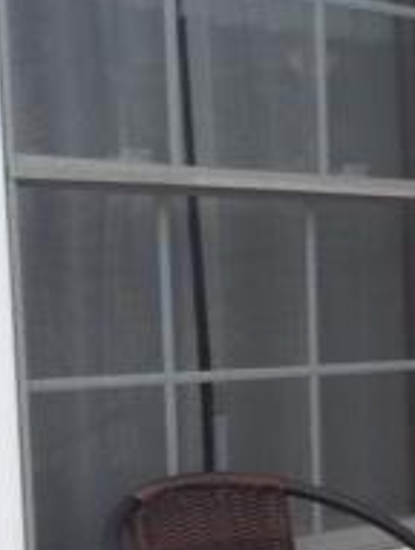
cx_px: 602
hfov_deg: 14.4
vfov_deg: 19.7
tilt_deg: -11.6
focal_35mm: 97
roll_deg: -0.9
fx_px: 1545
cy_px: 518
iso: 32
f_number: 2.2
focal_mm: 4.15
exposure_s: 1/391
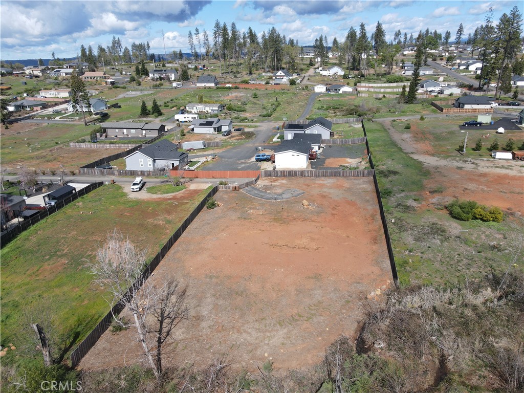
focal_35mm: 24
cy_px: 196
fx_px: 363
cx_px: 262
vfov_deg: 56.8
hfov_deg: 71.6
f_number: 2.8
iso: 100
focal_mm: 4.5
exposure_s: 1/640
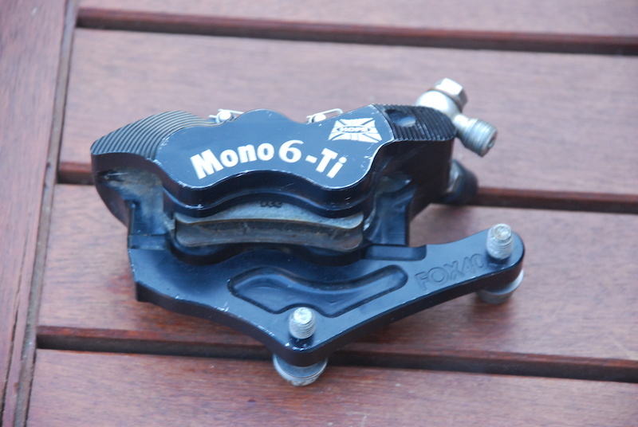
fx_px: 3594
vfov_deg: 6.8
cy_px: 214
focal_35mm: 202
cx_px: 319
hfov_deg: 10.1
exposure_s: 1/25
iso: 800
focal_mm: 135
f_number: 7.1
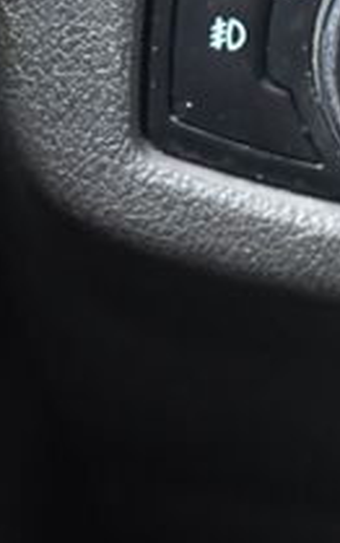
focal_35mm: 134
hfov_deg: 9.6
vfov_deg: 15.4
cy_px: 39
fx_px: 1983
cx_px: 457
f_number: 4.2
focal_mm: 29
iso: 3200
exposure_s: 1/80
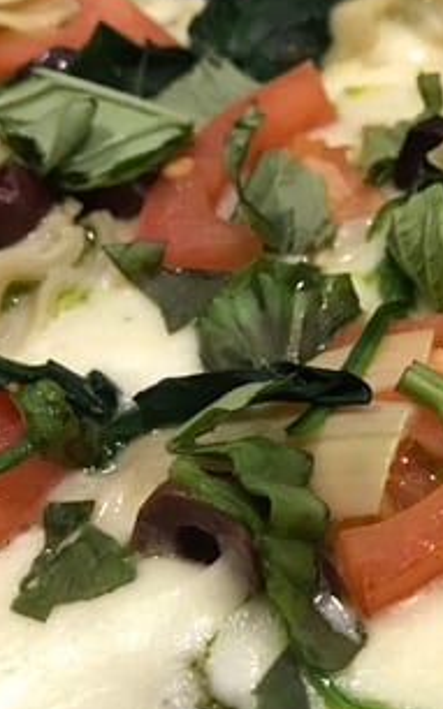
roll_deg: -1.4
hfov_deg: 20.1
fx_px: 1199
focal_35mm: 62
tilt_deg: -44.7
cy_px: 373
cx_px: 473
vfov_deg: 33.0
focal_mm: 3.99
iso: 100
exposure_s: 1/13
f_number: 1.8
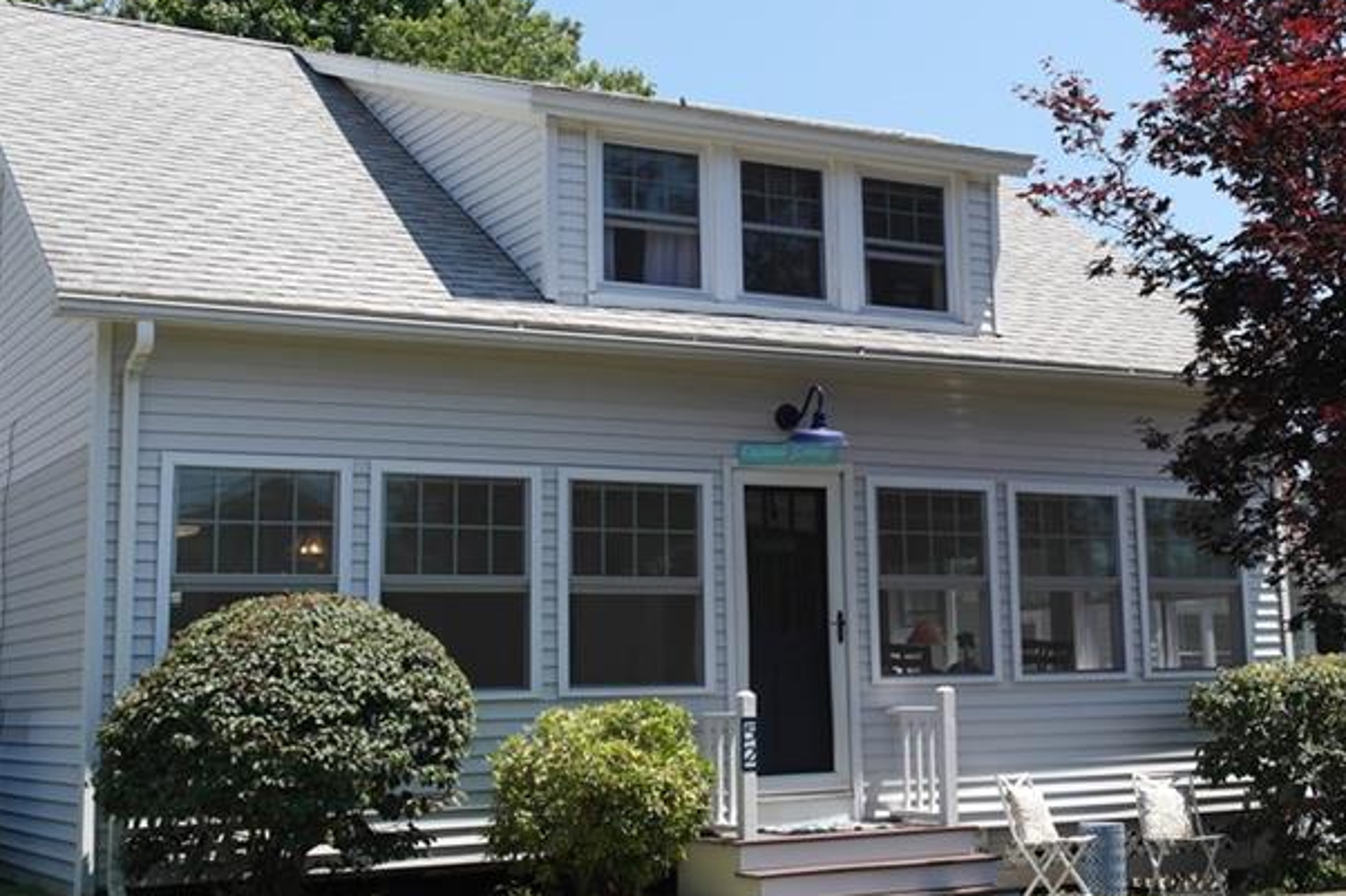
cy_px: 335
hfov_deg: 38.6
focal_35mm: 51
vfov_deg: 26.4
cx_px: 854
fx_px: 1906
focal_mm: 20
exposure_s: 1/250
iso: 100
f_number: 5.6
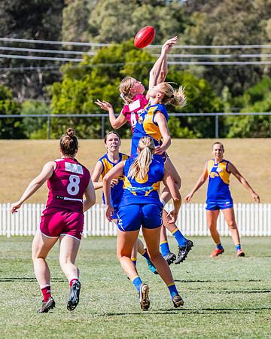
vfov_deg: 4.3
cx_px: 161
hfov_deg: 3.5
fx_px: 4480
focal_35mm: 447
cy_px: 141
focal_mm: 270
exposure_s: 1/1600
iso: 800
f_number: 8
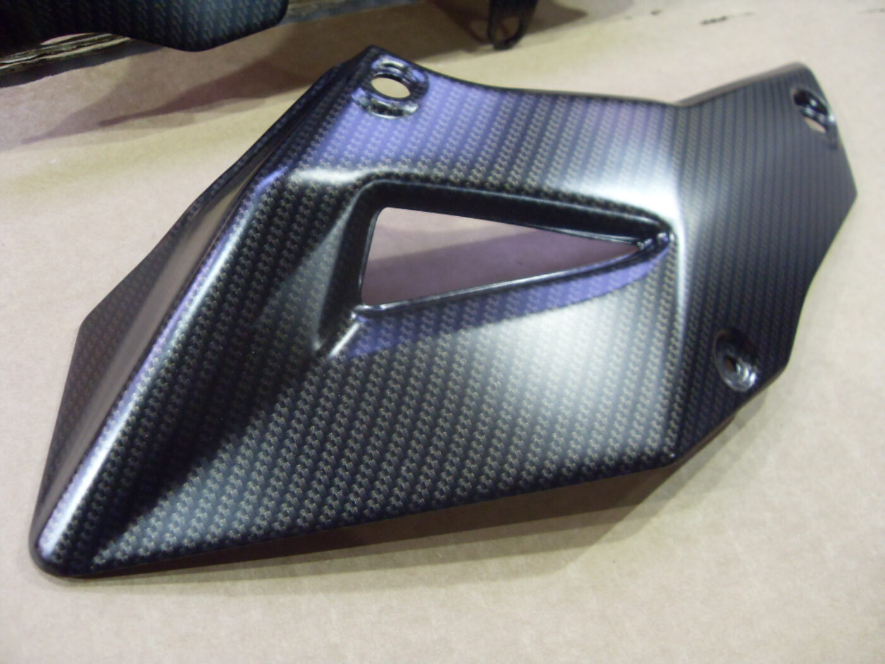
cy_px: 332
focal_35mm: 35
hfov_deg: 52.6
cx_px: 442
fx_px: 895
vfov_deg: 40.7
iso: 200
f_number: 2.8
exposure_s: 1/15
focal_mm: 6.3
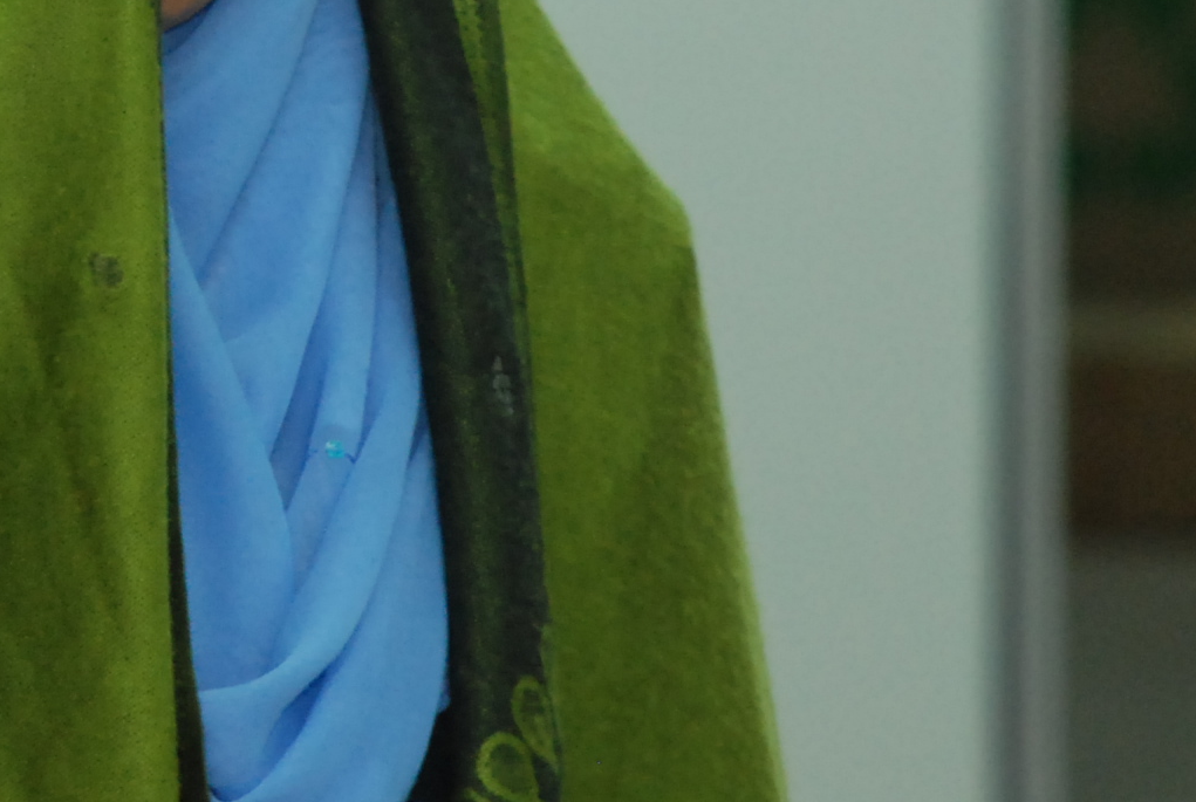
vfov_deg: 2.4
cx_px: 70
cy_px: 132
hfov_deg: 3.6
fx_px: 19119
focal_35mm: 574
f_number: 5.6
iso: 800
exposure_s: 1/30
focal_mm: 135
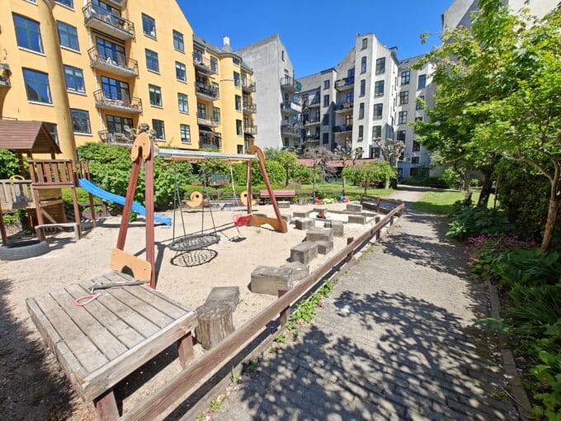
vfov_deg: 85.7
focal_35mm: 14
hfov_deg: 102.1
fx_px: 227
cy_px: 210
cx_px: 280
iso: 64
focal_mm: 2.59
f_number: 2.2
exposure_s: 1/869
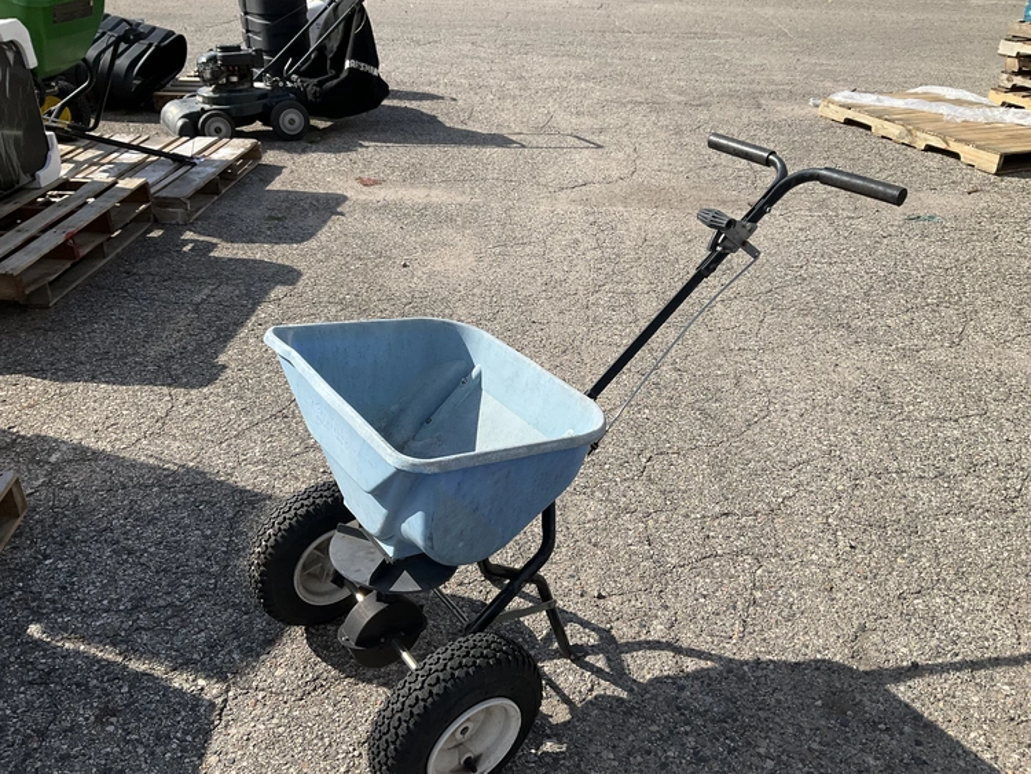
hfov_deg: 61.6
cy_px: 387
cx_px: 516
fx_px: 864
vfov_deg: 48.3
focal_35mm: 29
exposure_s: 1/1984
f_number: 1.8
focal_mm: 3
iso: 25
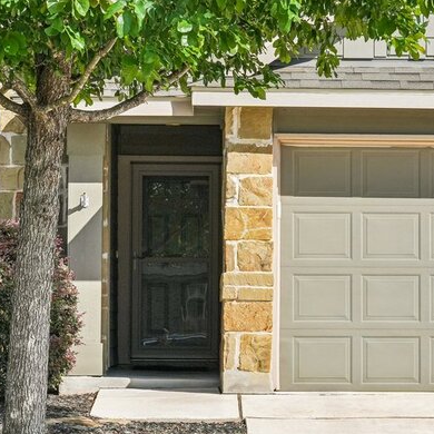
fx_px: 1603
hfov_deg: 15.4
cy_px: 245
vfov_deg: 15.4
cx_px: 230
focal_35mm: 113
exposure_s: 1/500
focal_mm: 32
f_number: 8
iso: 200
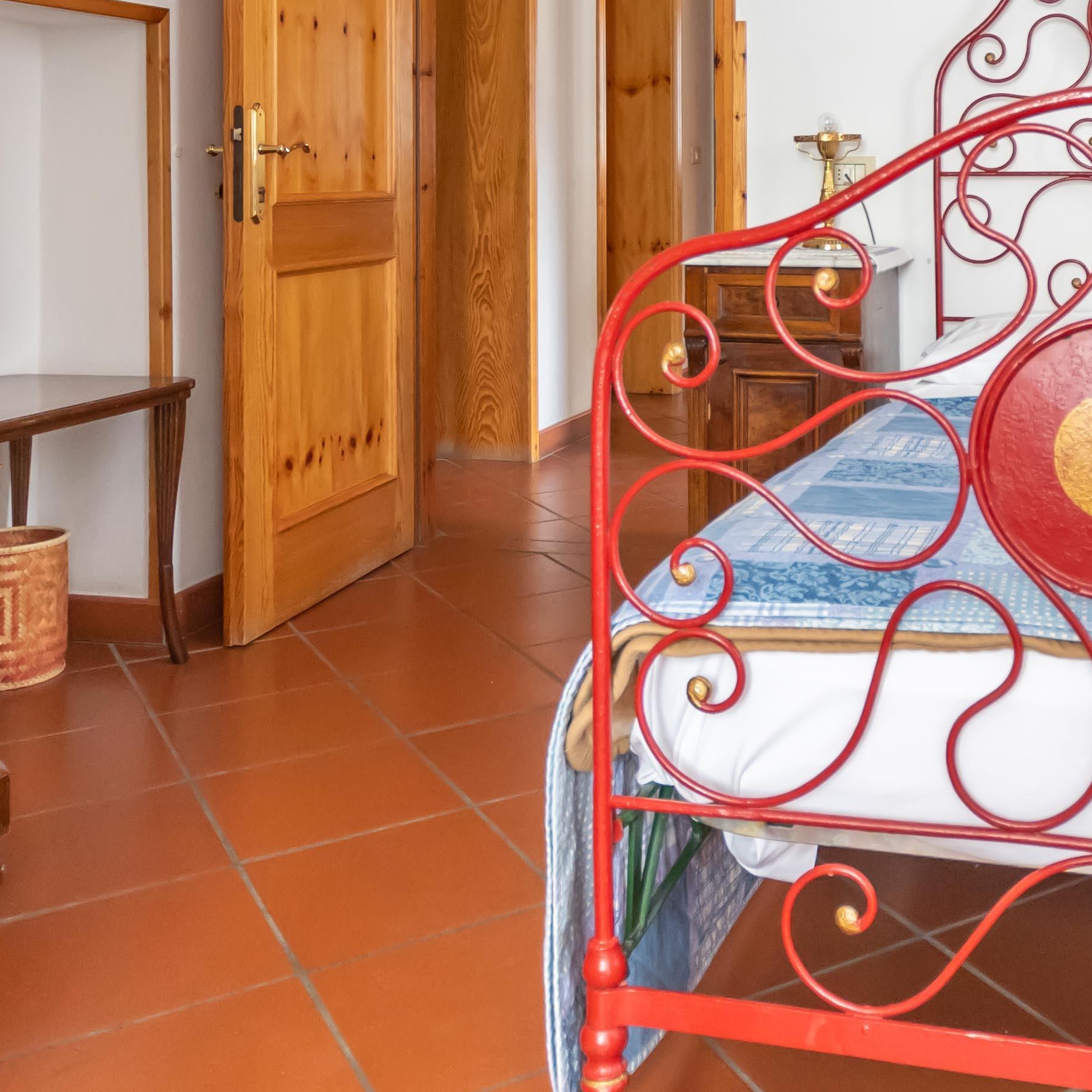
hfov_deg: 42.3
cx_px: 724
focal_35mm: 39
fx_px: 1392
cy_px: 172
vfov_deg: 40.5
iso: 800
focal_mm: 10
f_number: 4
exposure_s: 1/60
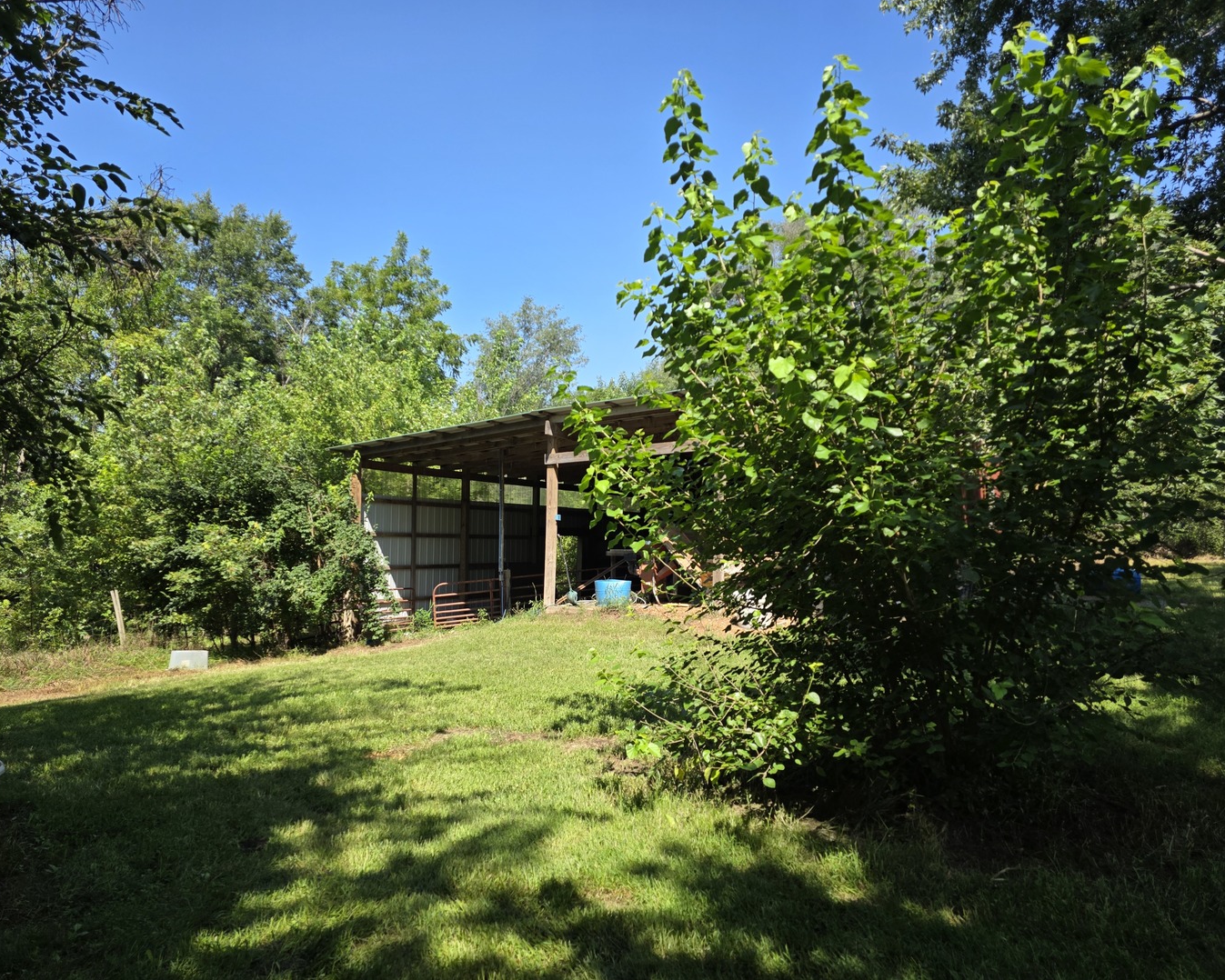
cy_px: 490
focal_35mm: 24
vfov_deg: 58.8
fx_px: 870
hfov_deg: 70.2
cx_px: 587
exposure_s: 1/2378
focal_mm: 6.3
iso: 80
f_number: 1.7
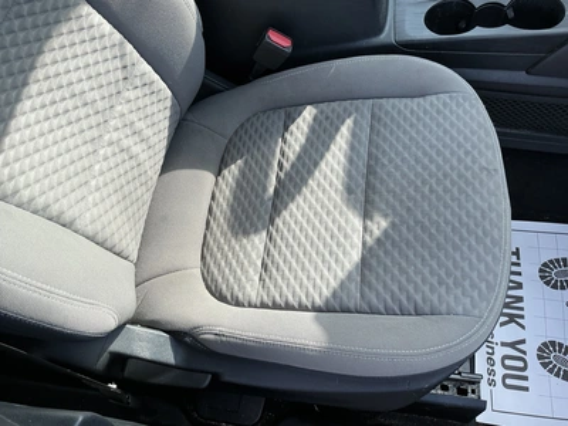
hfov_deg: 63.4
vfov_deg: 49.7
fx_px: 459
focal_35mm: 28
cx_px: 284
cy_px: 213
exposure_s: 1/204
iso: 20
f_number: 1.8
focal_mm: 3
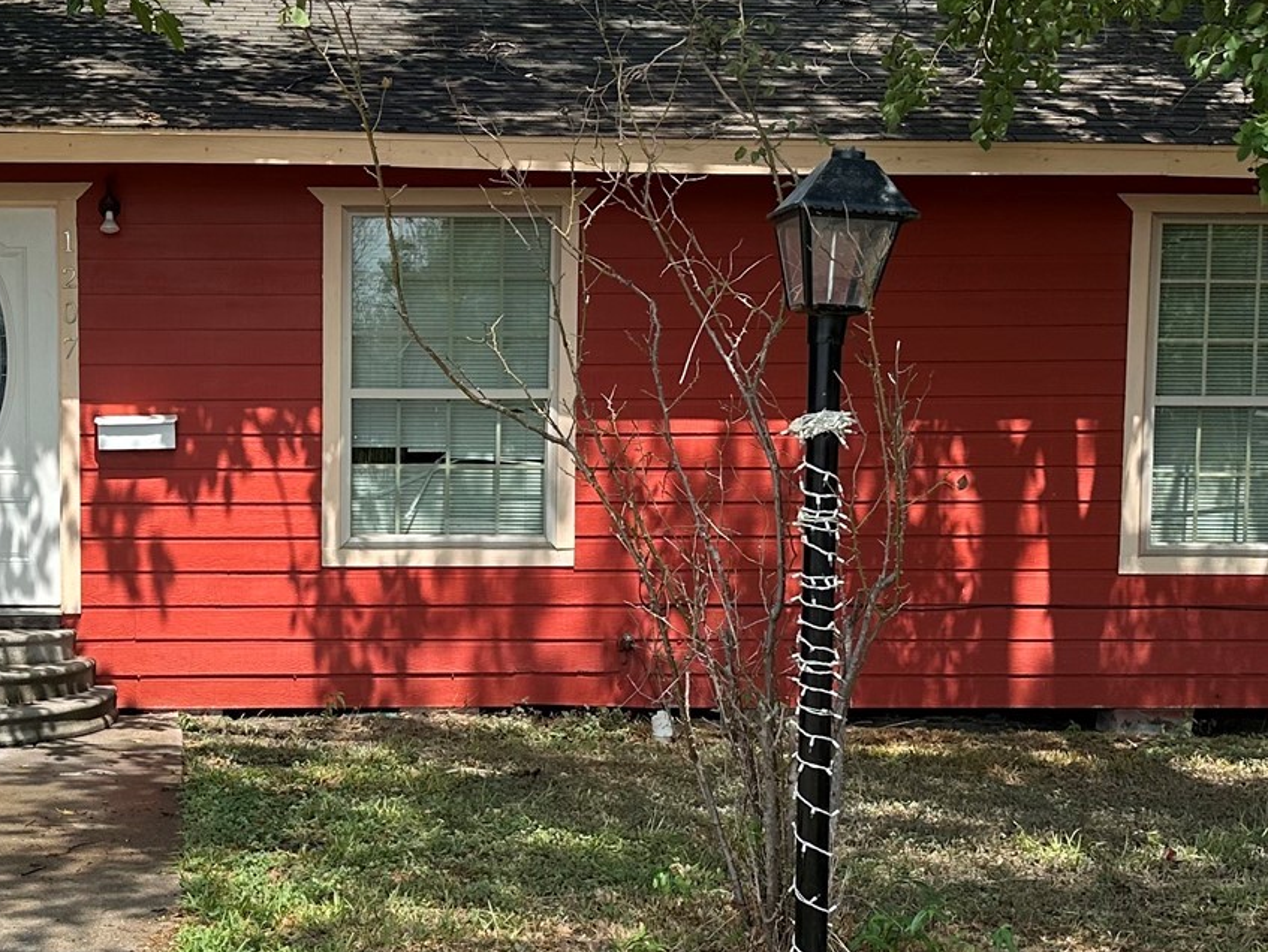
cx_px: 311
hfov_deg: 32.6
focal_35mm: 58
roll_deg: +0.1
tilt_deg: -4.8
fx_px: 2125
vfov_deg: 25.2
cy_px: 599
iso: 80
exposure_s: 1/3356
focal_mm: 6.86
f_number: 1.78
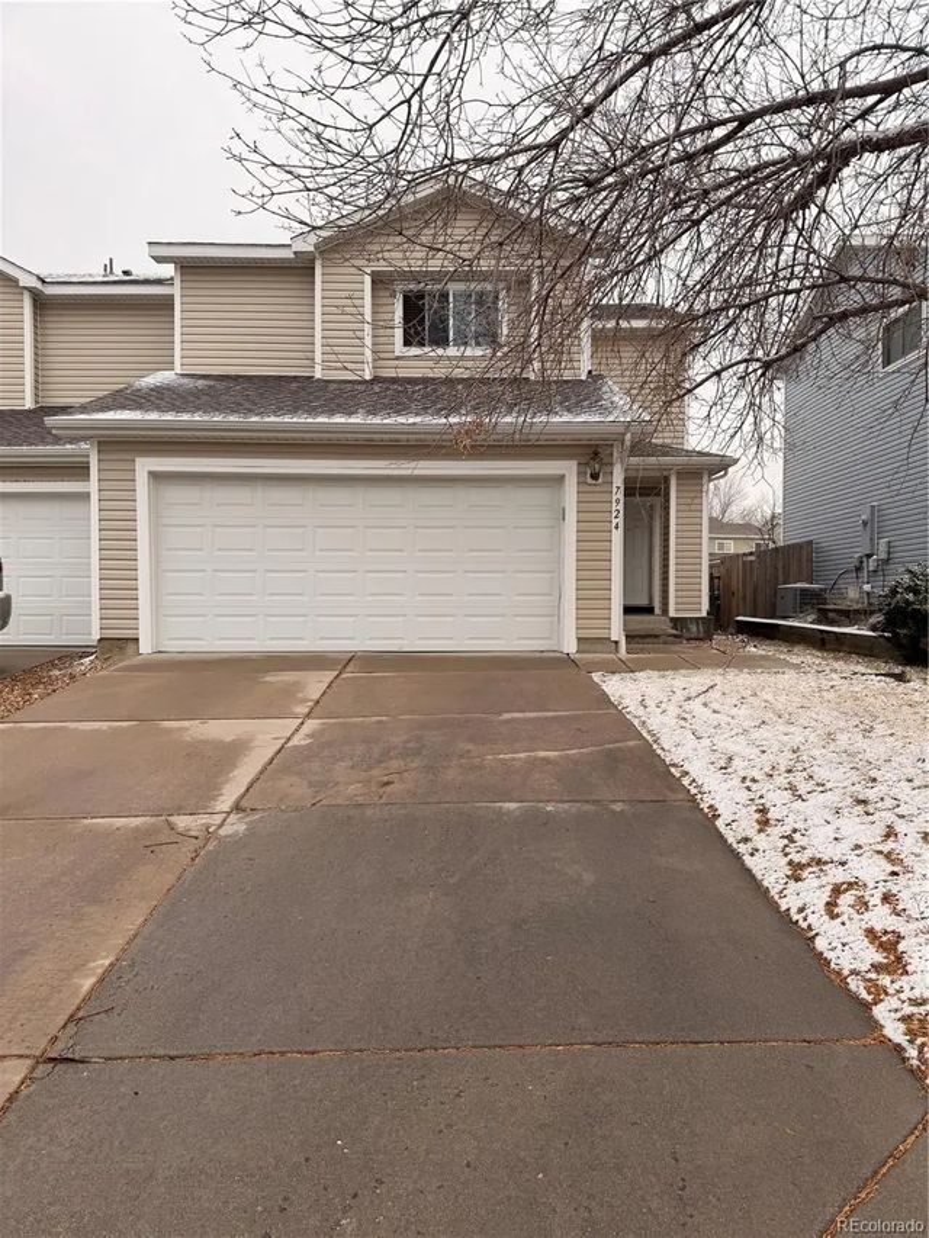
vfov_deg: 71.6
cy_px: 619
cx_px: 464
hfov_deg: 56.8
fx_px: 859
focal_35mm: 24
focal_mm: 6.76
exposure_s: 1/123
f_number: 1.78
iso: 50
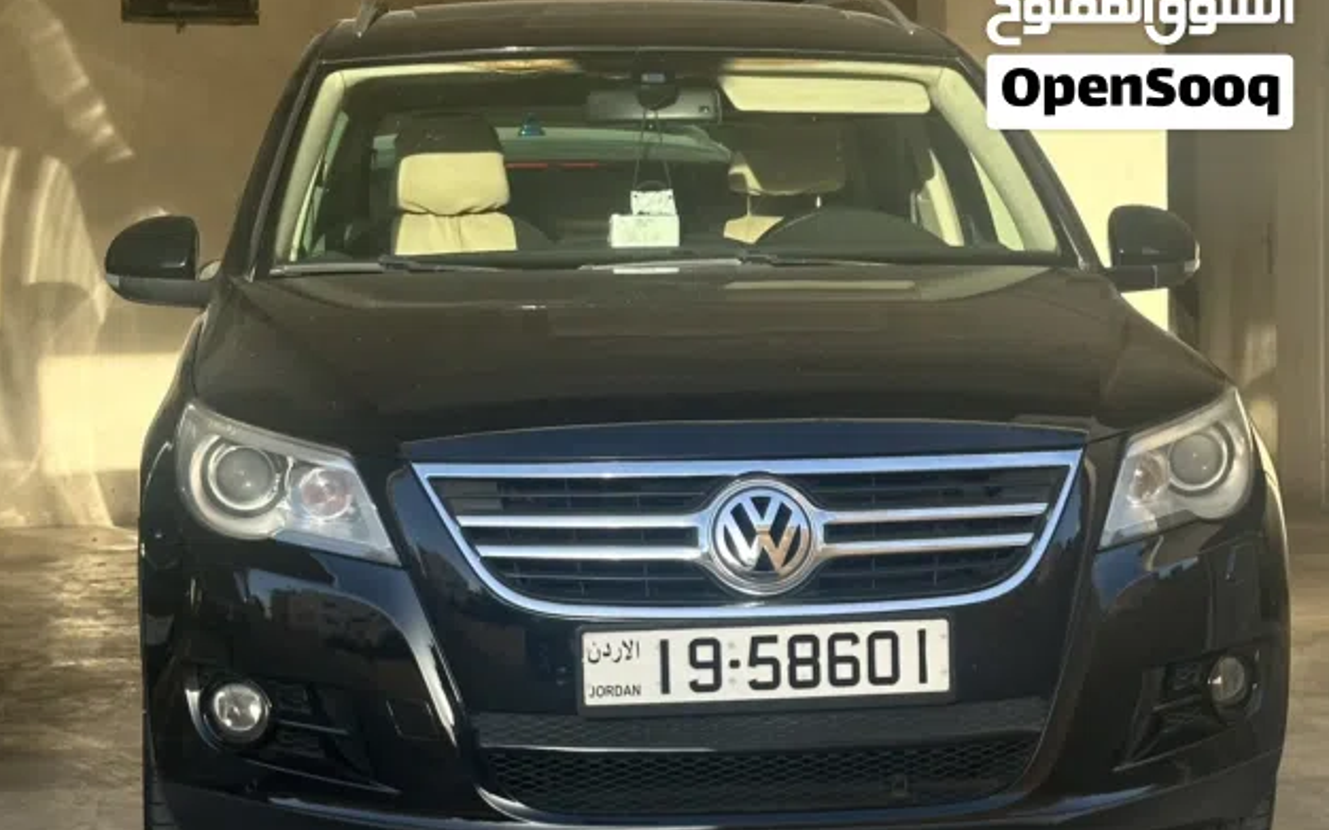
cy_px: 435
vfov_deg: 24.9
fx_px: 1883
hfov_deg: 38.9
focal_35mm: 52
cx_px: 667
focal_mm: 6.86
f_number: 1.78
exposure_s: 1/580
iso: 64
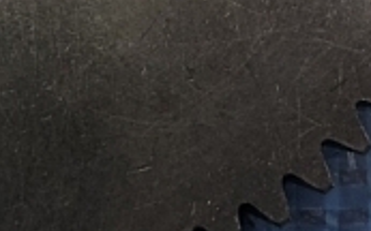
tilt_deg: -81.1
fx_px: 1112
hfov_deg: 18.0
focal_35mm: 110
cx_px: -69
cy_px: -148
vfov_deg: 11.3
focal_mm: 3.99
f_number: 1.8
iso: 25
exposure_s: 1/30
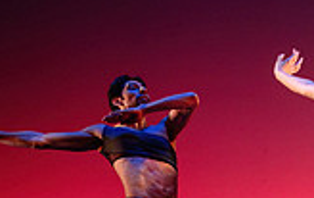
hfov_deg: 19.3
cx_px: 415
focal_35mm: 99
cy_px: 211
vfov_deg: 13.0
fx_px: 848
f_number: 1.4
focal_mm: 24
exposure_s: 1/400
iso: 1000
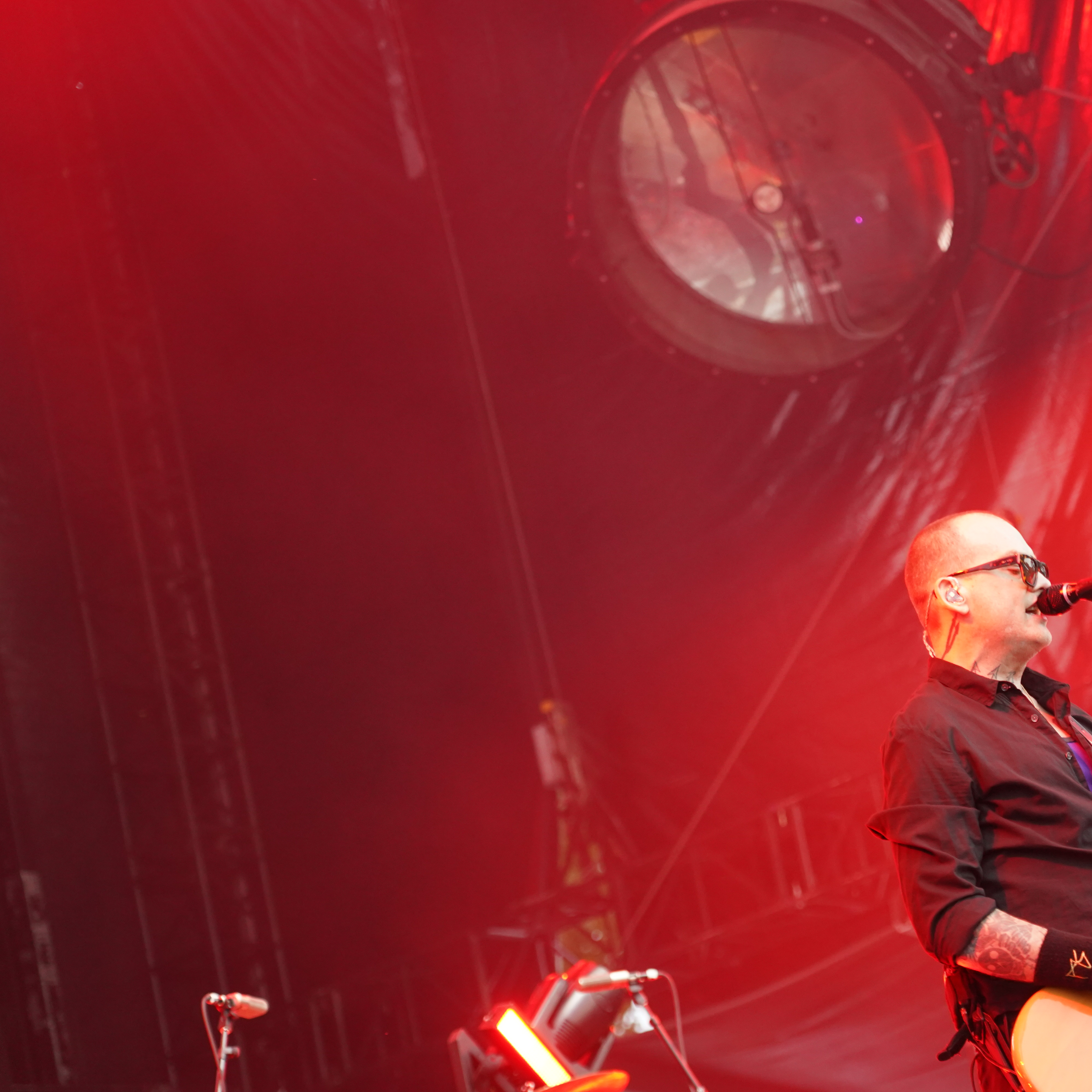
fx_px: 4783
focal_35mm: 134
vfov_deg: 13.0
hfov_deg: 13.0
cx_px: 814
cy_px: 546
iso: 2500
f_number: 4
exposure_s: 1/160
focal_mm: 105
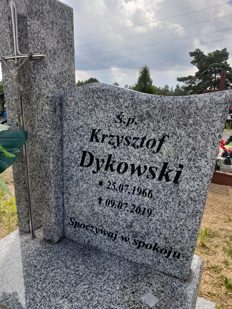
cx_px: 116
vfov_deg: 69.4
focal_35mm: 25
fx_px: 223
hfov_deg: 54.9
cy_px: 154
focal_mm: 4.6
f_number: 2
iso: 20
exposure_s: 1/532
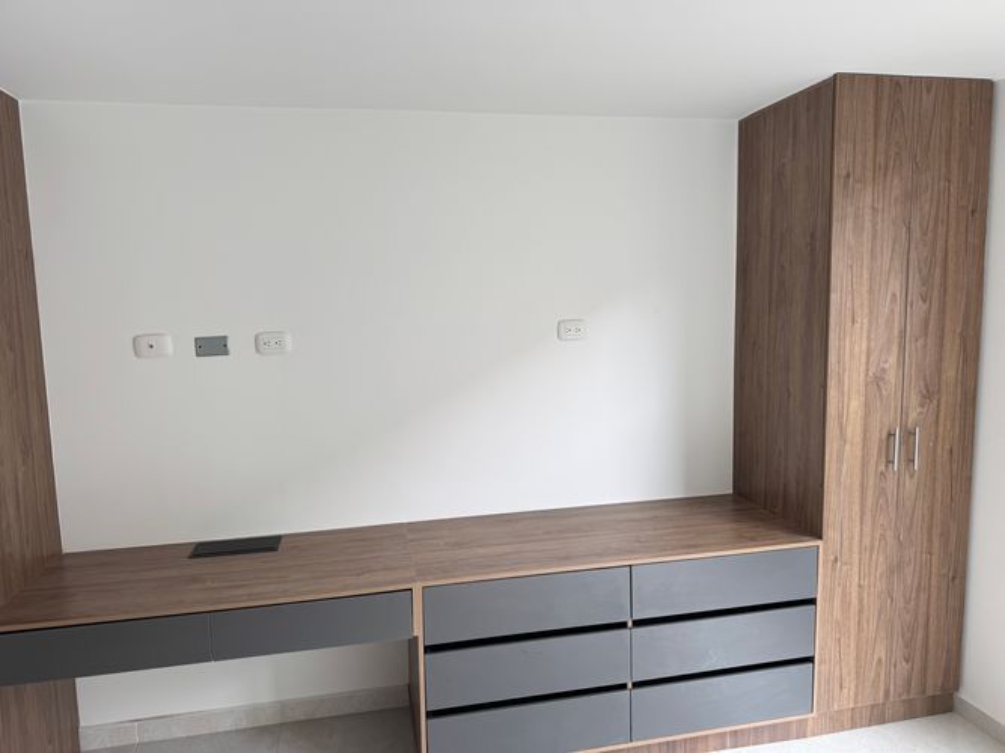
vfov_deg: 56.8
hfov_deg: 71.6
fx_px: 697
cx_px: 502
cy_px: 376
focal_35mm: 24
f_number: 1.78
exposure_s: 1/189
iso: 64
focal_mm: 6.76
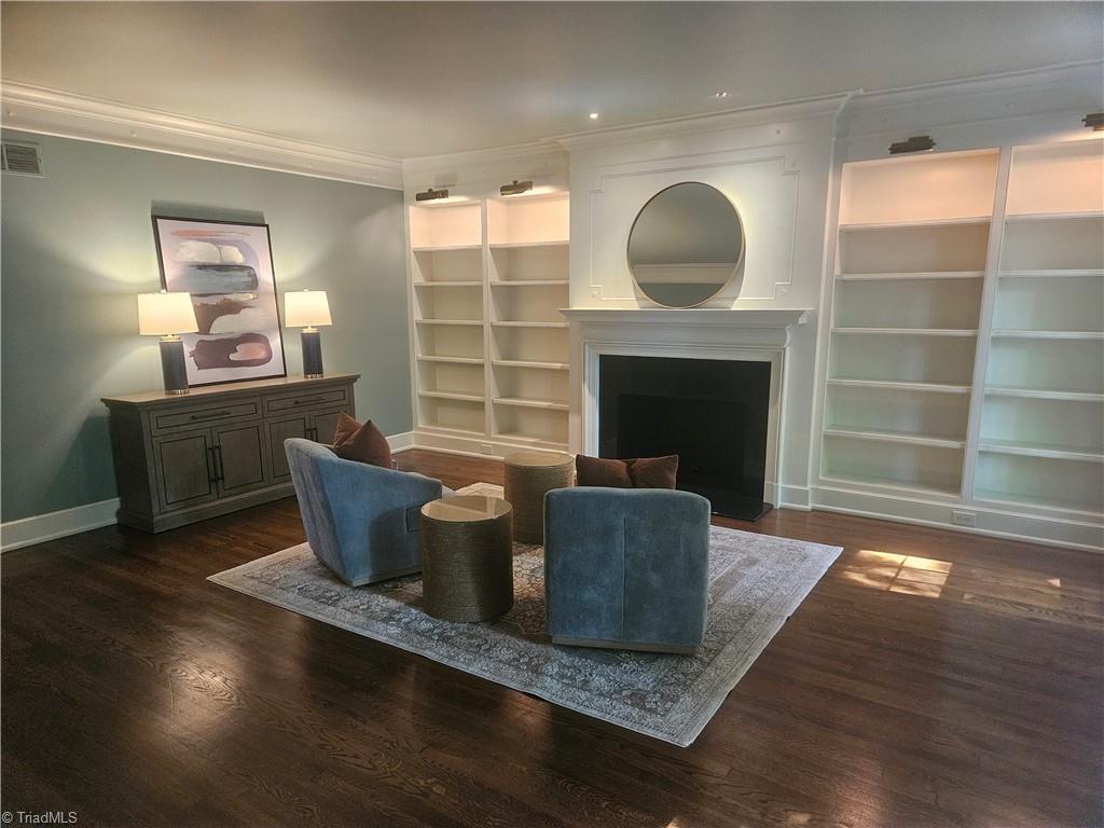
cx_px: 552
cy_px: 414
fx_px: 734
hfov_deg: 73.9
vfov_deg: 58.9
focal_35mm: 23
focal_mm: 5.4
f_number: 1.8
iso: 800
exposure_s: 1/120
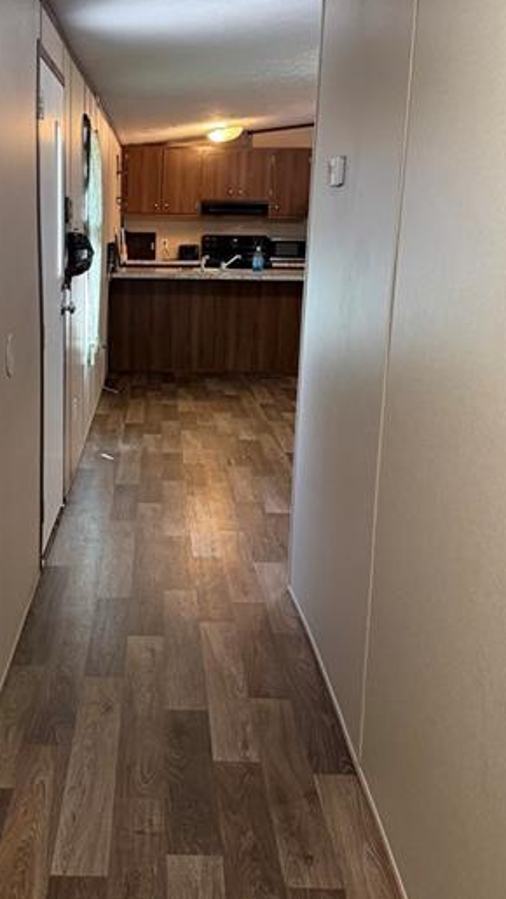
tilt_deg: -11.6
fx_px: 929
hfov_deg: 30.1
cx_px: 141
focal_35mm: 39
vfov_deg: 51.6
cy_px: 421
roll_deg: -0.1
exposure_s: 1/60
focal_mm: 6.76
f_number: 1.78
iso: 400
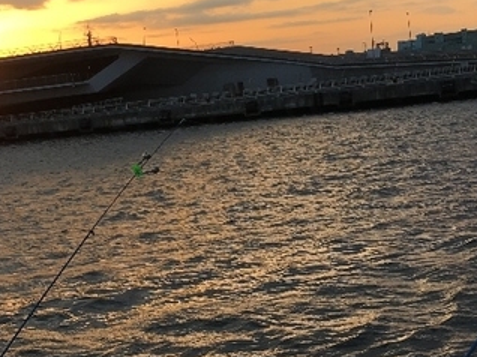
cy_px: 160
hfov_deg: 26.2
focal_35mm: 73
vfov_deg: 20.1
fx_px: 1005
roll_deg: +6.2
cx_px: 99
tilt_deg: -2.4
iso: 25
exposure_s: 1/460
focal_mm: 4.15
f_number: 2.2
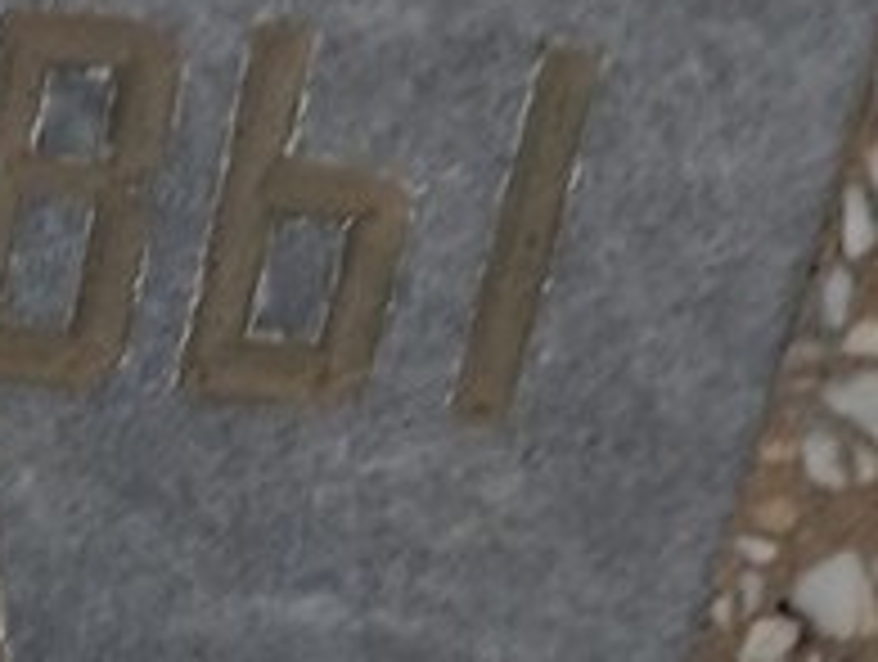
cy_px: 1094
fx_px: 3329
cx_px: -779
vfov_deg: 10.8
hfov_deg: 13.3
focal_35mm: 131
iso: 80
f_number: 2
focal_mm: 4.6
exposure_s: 1/50
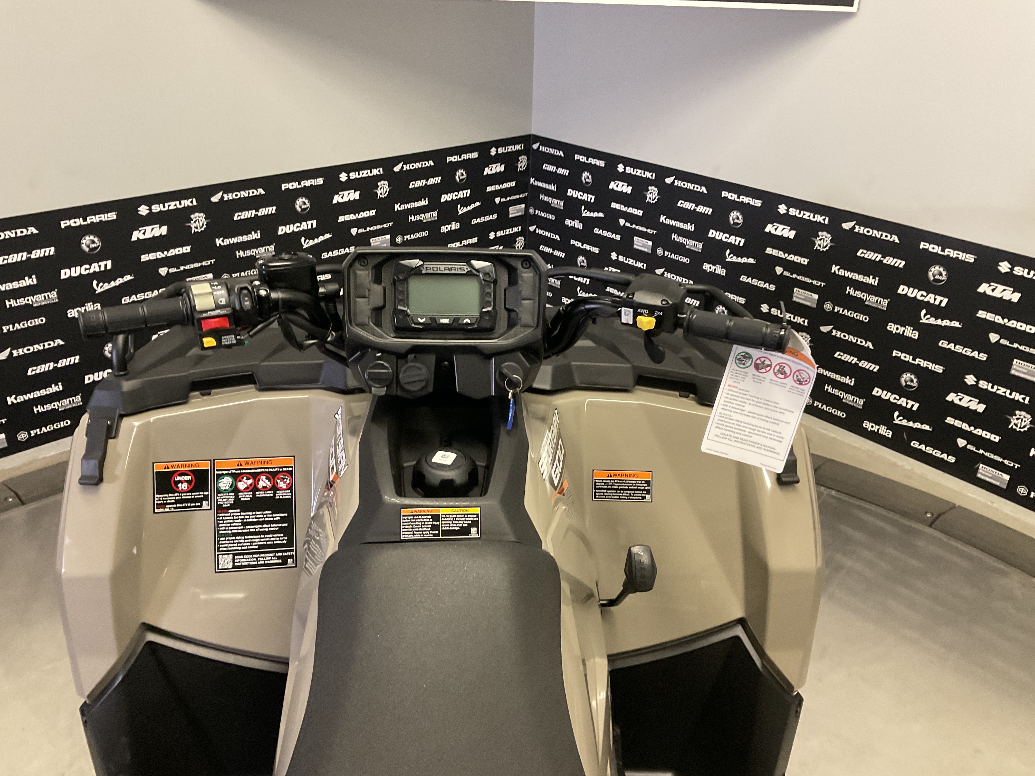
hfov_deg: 61.7
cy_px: 388
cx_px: 518
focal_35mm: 29
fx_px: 867
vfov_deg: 48.2
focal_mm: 3
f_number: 1.8
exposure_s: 1/40
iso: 250
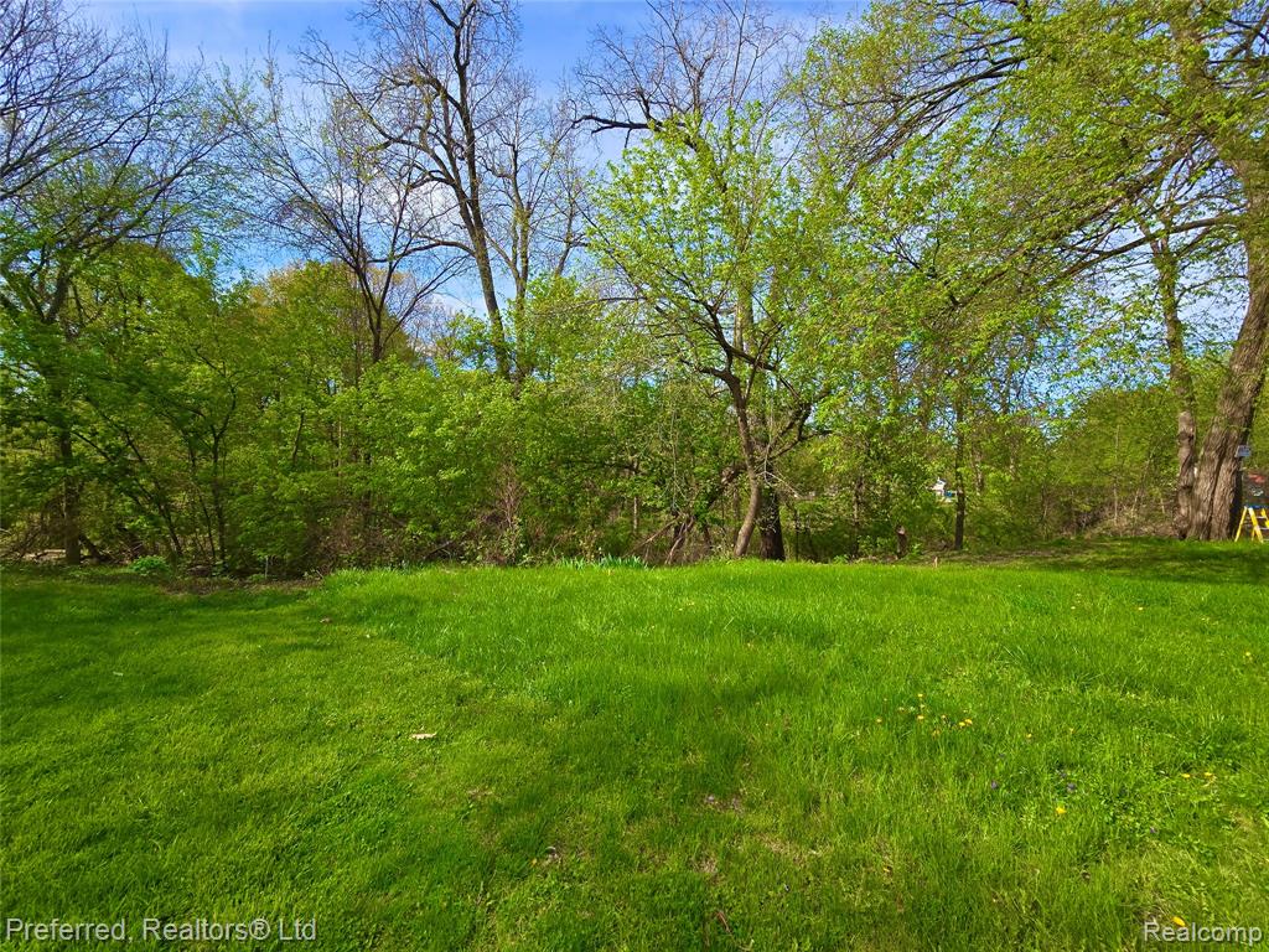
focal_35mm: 13
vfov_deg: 89.9
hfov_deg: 106.2
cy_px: 476
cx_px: 634
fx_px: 477
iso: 50
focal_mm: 2.2
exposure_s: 1/1265
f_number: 2.2
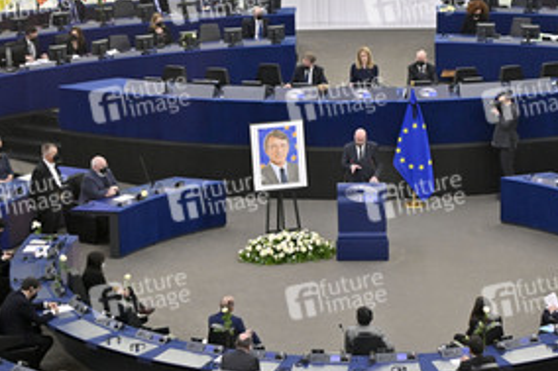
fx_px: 2091
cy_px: 149
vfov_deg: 10.1
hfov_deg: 15.2
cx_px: 363
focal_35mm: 135
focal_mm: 85
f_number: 4.8
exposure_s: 1/320
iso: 2500
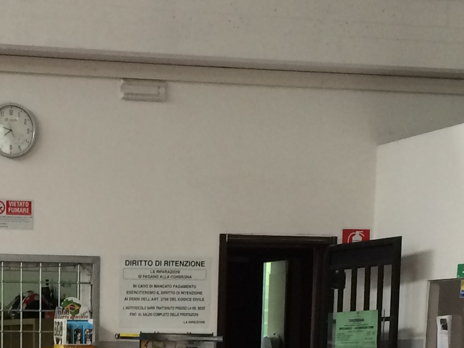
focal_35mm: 113
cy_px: 599
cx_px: 8
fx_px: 1514
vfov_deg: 12.2
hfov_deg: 17.1
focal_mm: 4.12
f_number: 2.2
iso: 100
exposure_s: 1/30
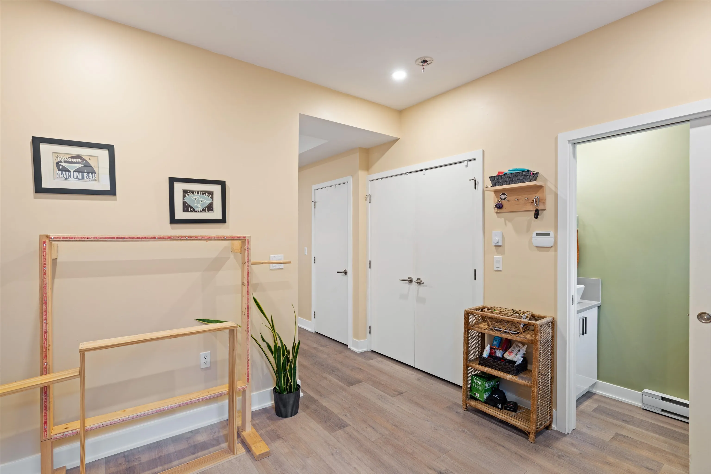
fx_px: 316
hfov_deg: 96.7
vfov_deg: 73.7
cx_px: 356
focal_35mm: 16
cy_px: 237
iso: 100
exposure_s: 1.6
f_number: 8
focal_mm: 16
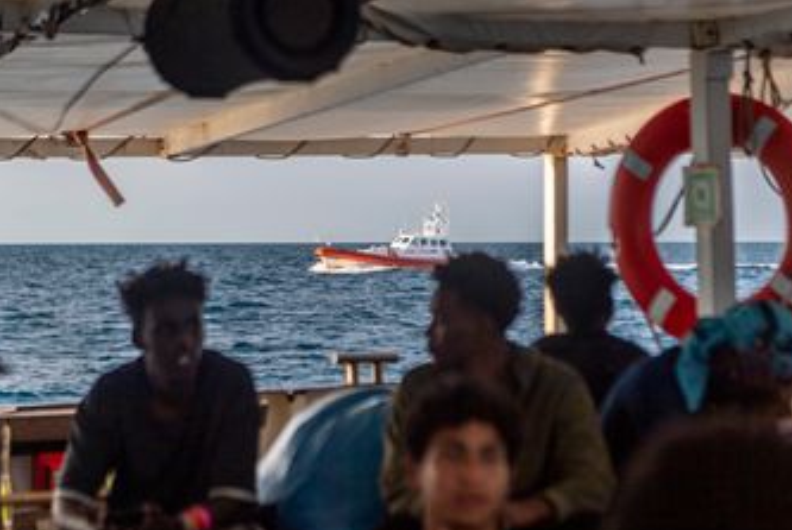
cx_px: 392
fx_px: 1850
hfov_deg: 24.2
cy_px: 275
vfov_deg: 16.3
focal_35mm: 84
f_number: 4
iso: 100
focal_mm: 70
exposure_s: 1/640
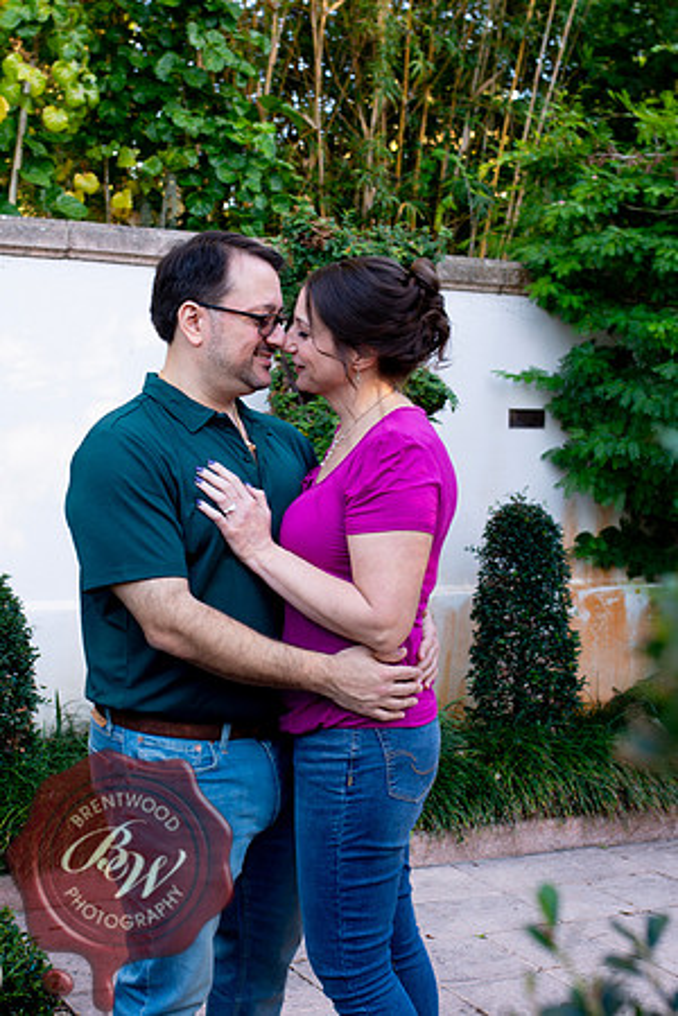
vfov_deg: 37.9
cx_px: 312
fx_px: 1482
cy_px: 508
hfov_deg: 25.8
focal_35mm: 52
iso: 125
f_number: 4.5
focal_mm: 35
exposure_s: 1/40
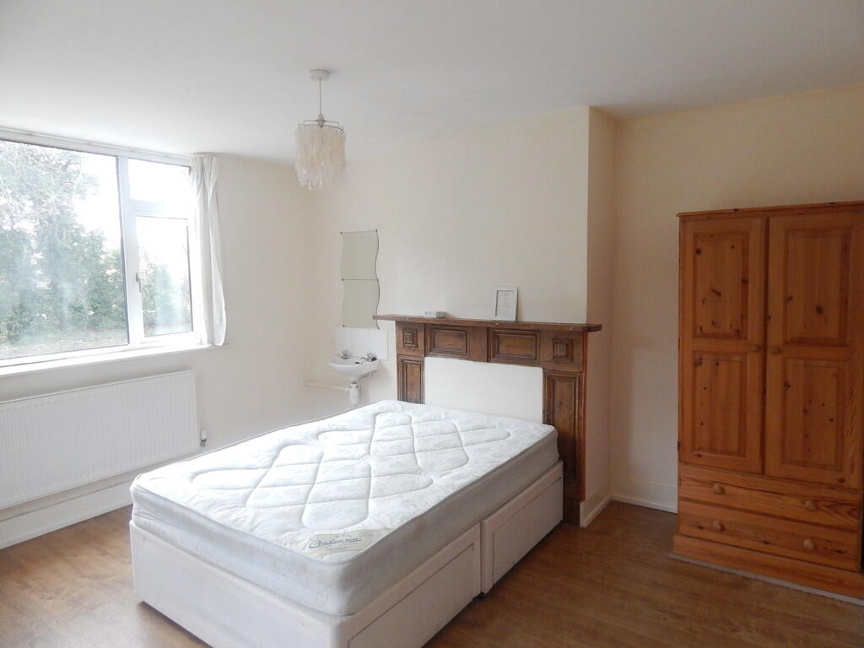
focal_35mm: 23
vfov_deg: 58.9
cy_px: 324
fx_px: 574
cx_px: 432
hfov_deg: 73.9
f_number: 3
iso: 400
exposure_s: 1/50
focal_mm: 4
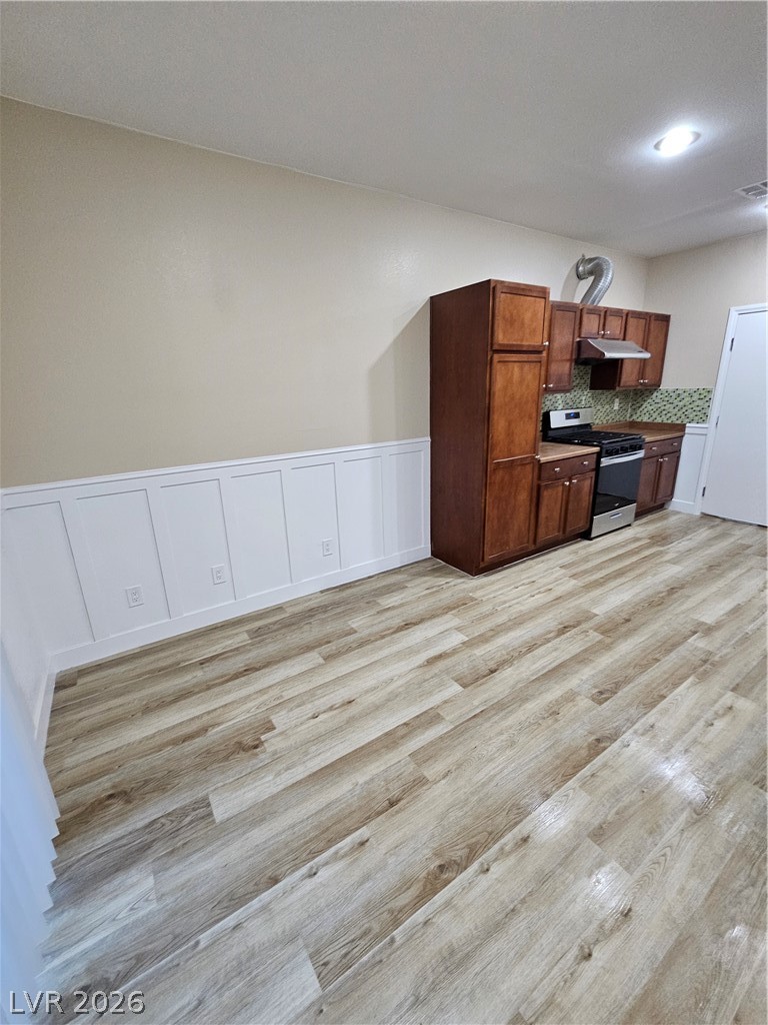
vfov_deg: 106.2
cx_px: 384
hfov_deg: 89.9
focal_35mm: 13
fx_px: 385
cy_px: 512
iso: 320
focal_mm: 2.2
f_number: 2.2
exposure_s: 1/40
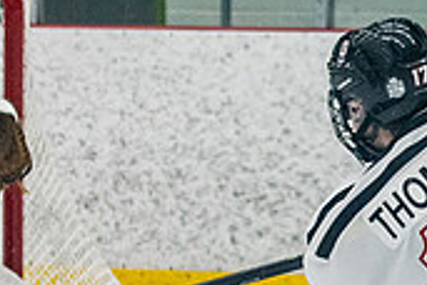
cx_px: 470
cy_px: 226
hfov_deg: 3.6
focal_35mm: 571
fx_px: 6772
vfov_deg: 2.4
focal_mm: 70
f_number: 2.8
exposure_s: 1/400
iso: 900
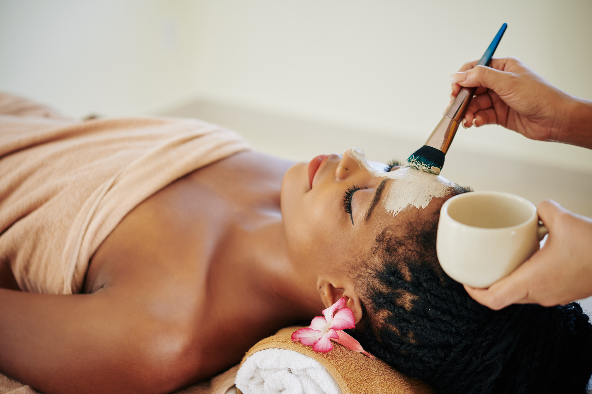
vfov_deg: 22.6
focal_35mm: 60
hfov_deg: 33.4
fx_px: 987
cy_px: 197
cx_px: 296
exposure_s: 1/80
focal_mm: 60
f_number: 2.8
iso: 160
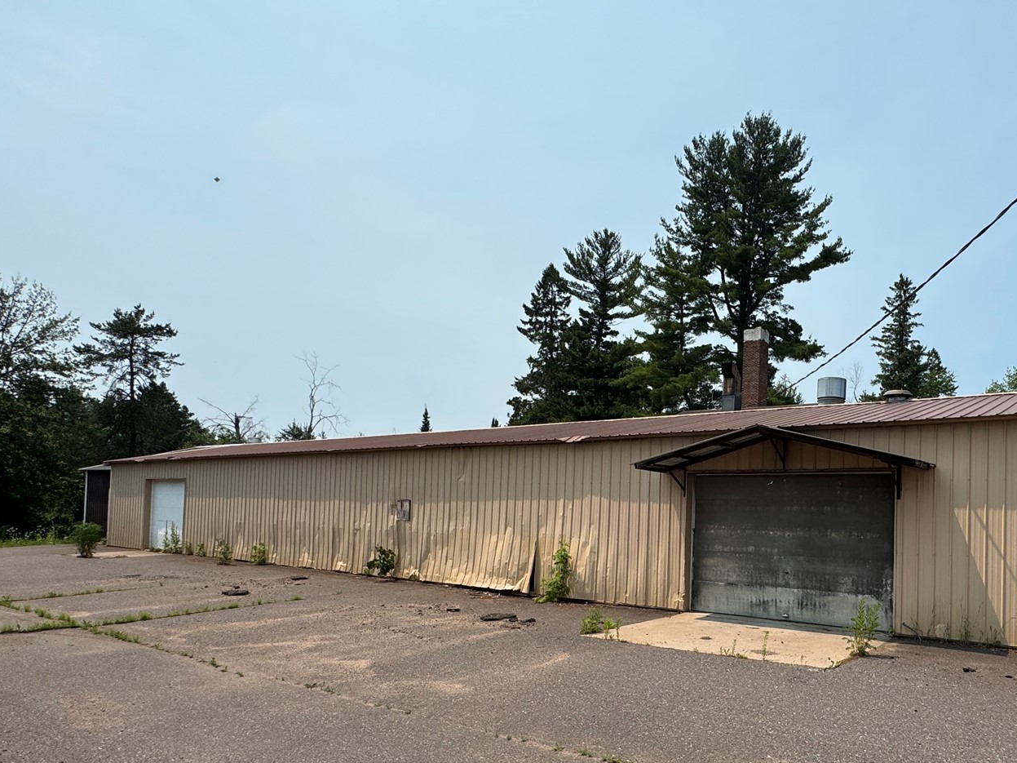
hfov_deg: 70.7
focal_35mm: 23
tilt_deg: -0.1
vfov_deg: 57.7
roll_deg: -2.2
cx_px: 714
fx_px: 676
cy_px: 503
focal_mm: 2.22
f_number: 2.2
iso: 50
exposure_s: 1/2208
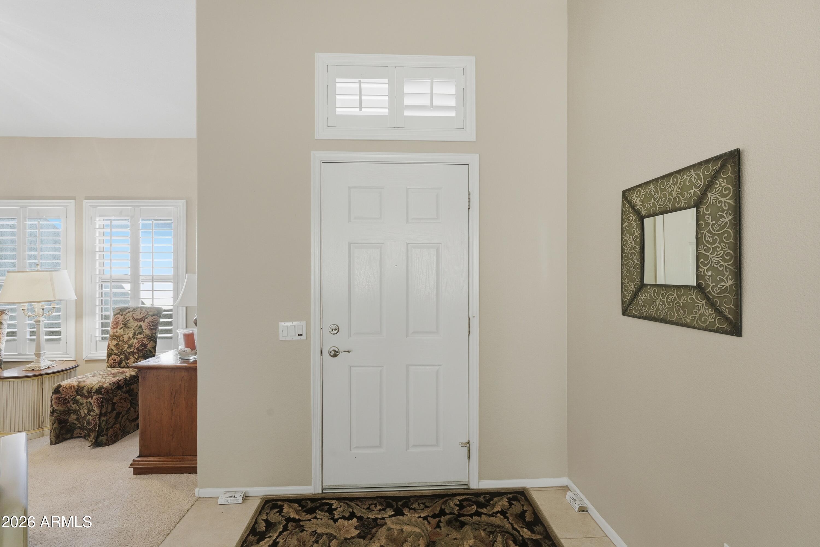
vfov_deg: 73.7
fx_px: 364
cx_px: 410
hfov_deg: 96.7
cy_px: 274
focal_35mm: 16
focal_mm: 16
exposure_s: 1/30
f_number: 9
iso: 160
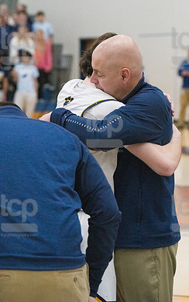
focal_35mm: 147
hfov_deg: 8.9
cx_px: 105
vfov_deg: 14.2
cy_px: 132
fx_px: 1211
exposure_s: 1/1000
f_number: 5
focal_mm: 125
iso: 8000
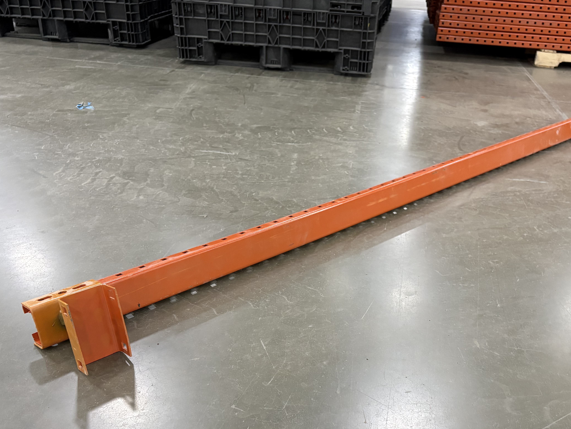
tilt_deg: -30.3
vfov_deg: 39.1
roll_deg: -4.5
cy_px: 290
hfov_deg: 50.9
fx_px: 594
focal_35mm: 36
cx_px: 350
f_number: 1.6
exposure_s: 1/60
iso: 400
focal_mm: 5.96
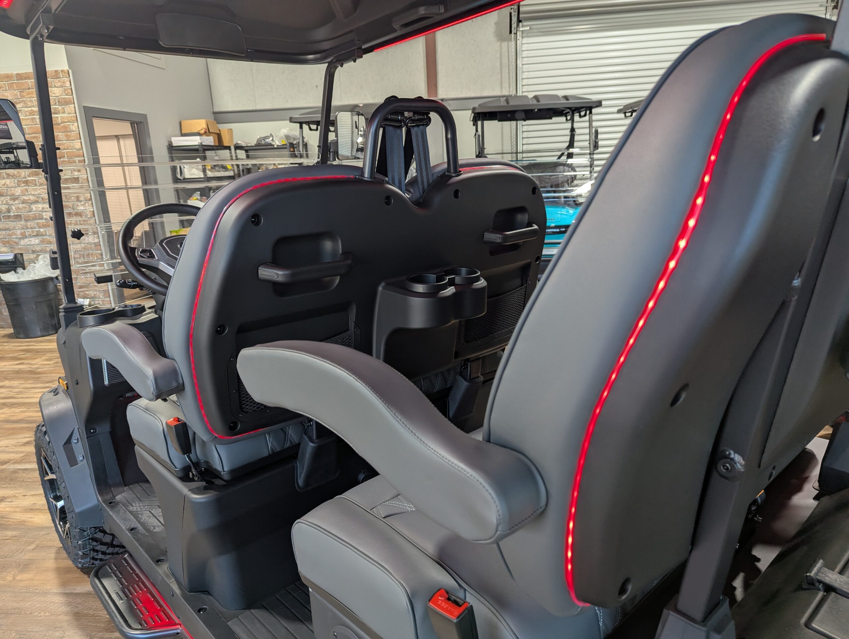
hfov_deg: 71.5
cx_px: 424
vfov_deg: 56.9
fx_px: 590
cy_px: 320
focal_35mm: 24
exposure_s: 1/37.6
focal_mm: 6.81
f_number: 1.85
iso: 77
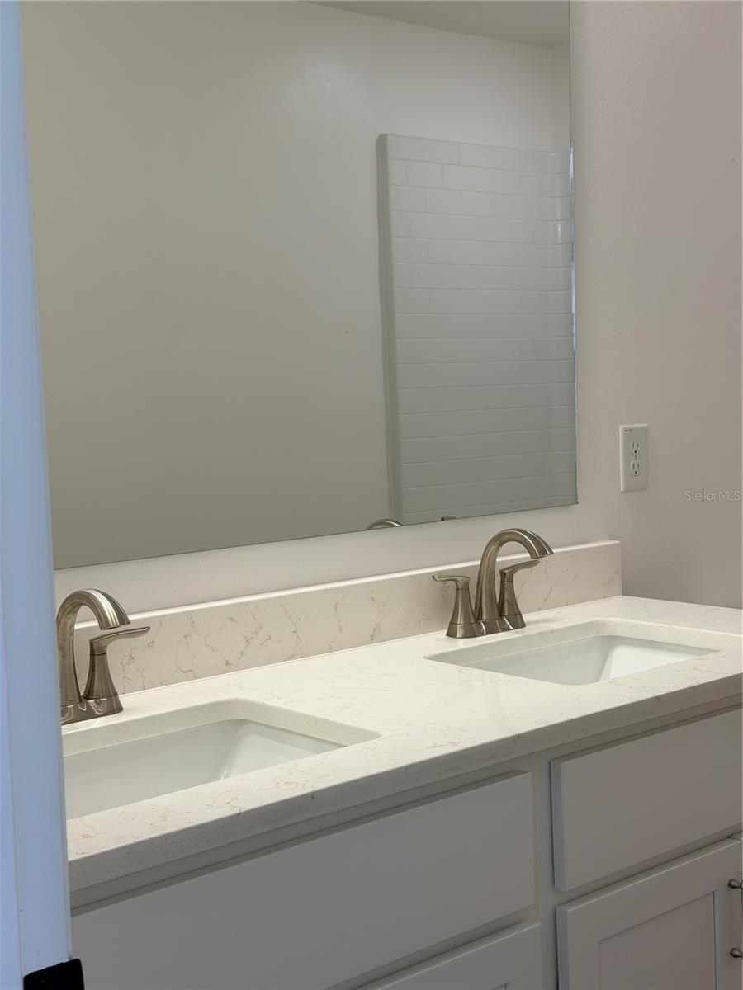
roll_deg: +2.0
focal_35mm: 48
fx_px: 1374
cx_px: 372
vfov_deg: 39.7
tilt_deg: -3.7
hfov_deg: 30.3
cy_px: 495
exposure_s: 1/120
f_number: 1.78
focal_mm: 6.76
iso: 80
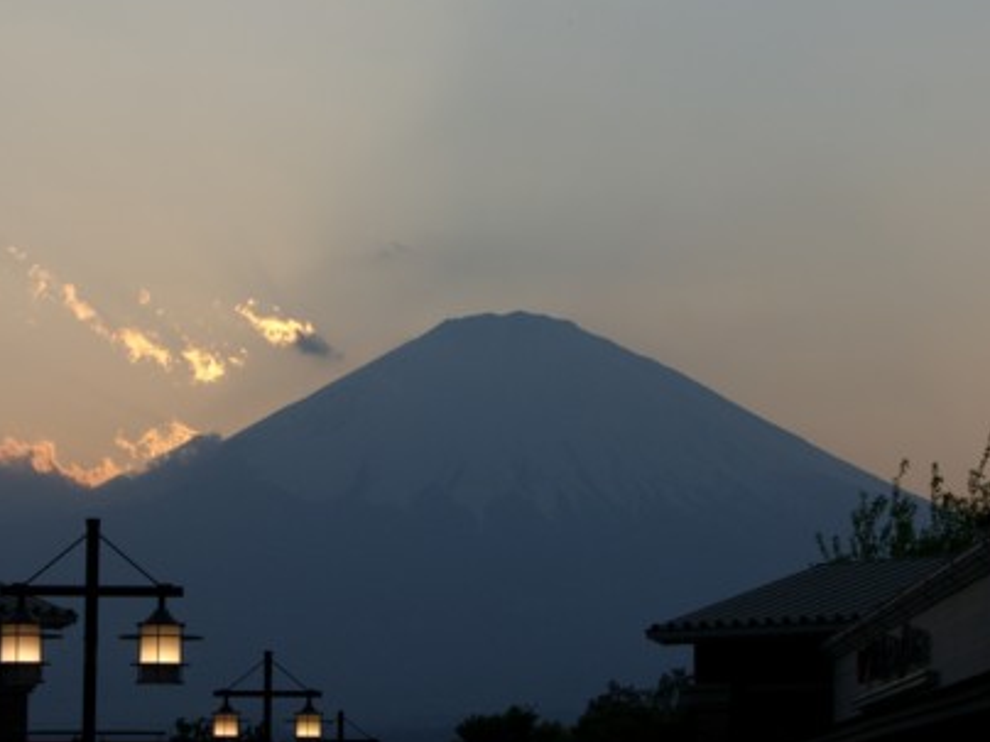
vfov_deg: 11.7
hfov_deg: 15.5
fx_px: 3632
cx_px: 466
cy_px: 345
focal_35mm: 127
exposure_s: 1/200
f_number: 7.4
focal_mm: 23.7
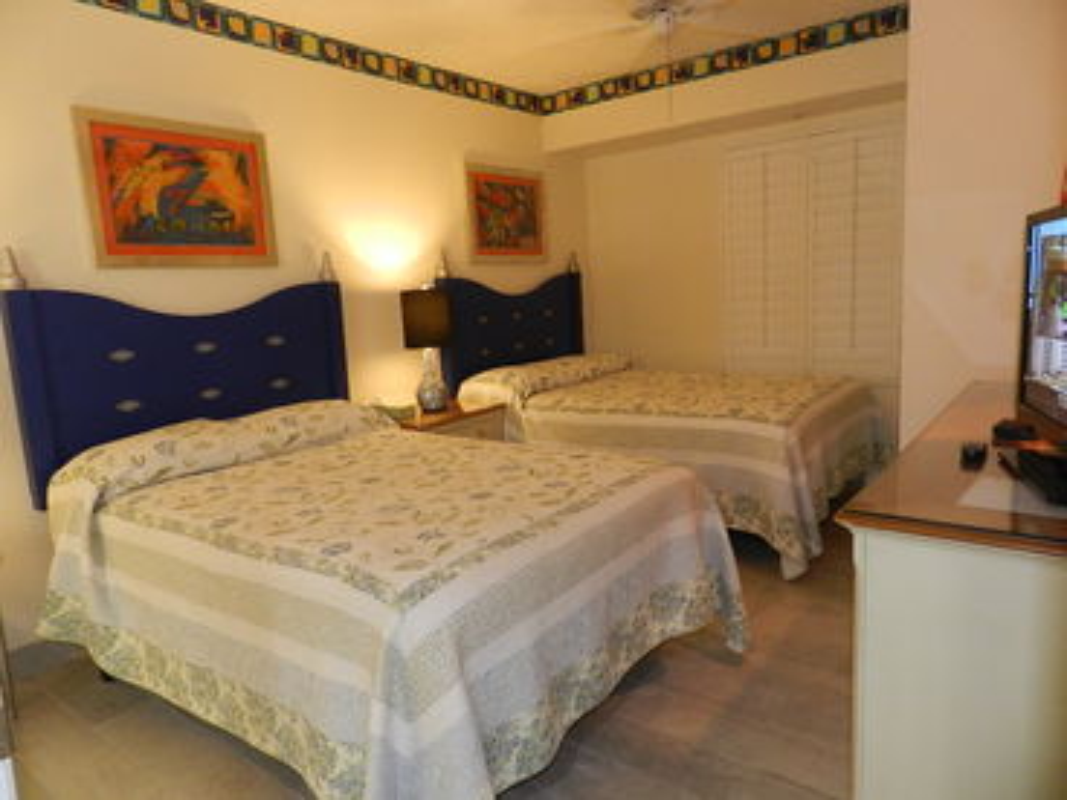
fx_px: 709
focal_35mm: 23
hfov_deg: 73.9
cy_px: 400
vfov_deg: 58.9
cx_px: 534
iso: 400
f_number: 3.4
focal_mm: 4
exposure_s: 1/13
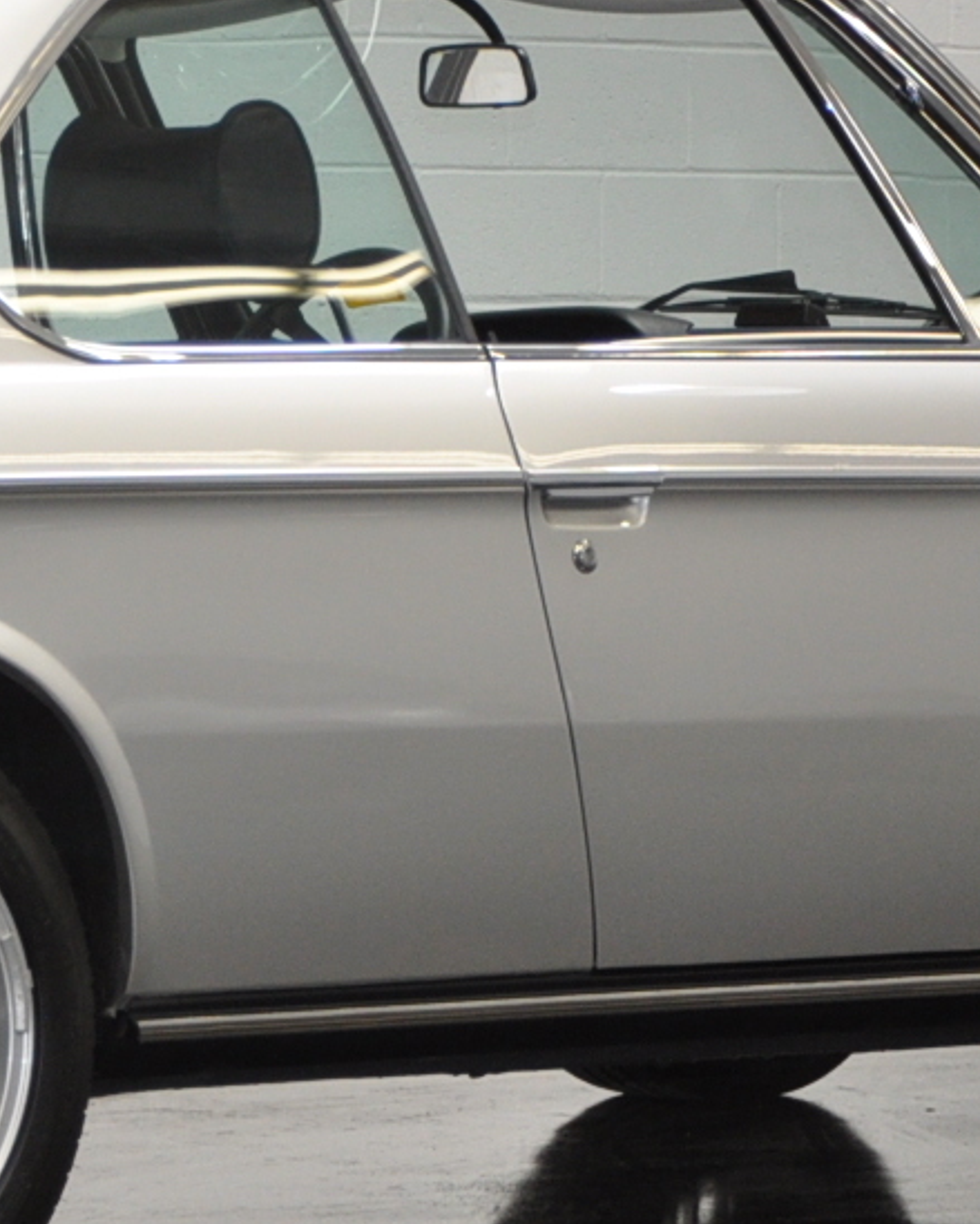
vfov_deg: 8.8
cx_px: 80
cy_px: 514
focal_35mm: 220
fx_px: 7970
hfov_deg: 7.0
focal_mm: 40
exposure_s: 1/125
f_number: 4.5
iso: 560
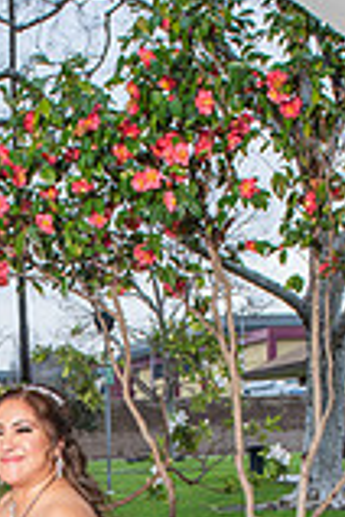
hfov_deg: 13.2
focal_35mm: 102
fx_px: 1466
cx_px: -3
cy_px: 667
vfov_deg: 18.6
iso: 250
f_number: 5.6
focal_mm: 24
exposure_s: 1/200
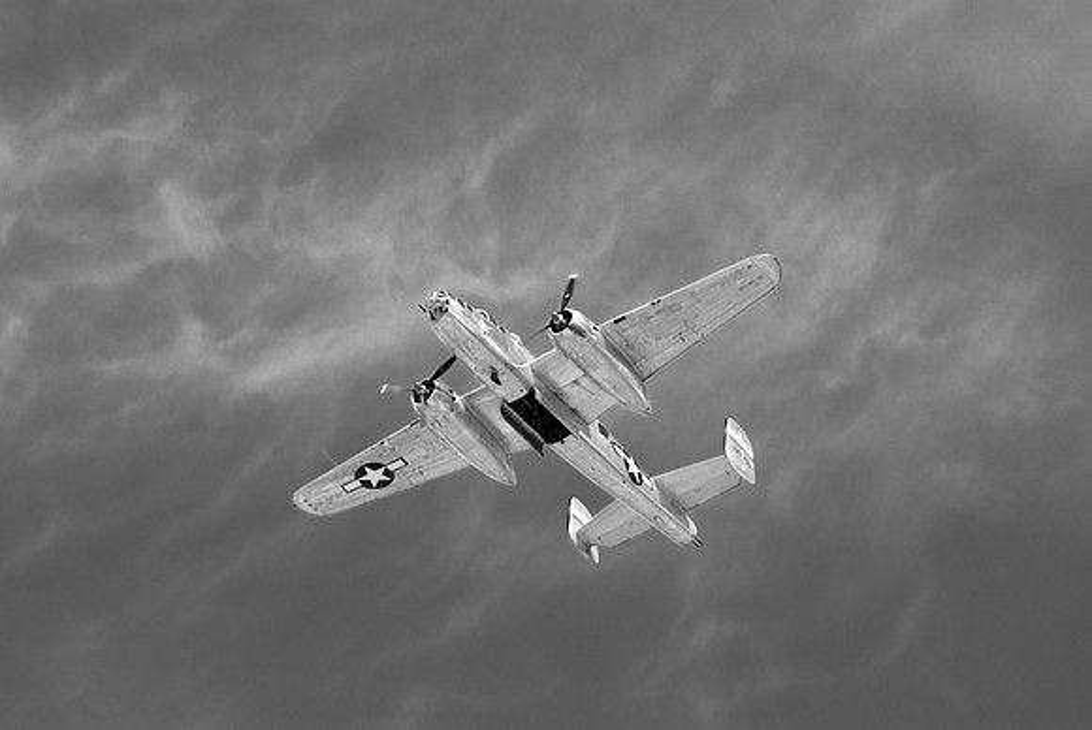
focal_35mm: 420
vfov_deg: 3.3
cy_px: 365
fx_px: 12753
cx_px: 546
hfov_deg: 4.9
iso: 200
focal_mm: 280
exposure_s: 1/640
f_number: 8
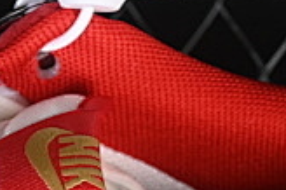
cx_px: -54
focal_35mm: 494
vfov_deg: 2.7
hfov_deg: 4.2
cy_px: 561
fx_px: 3921
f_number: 7.1
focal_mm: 50
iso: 160
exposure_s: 1/60
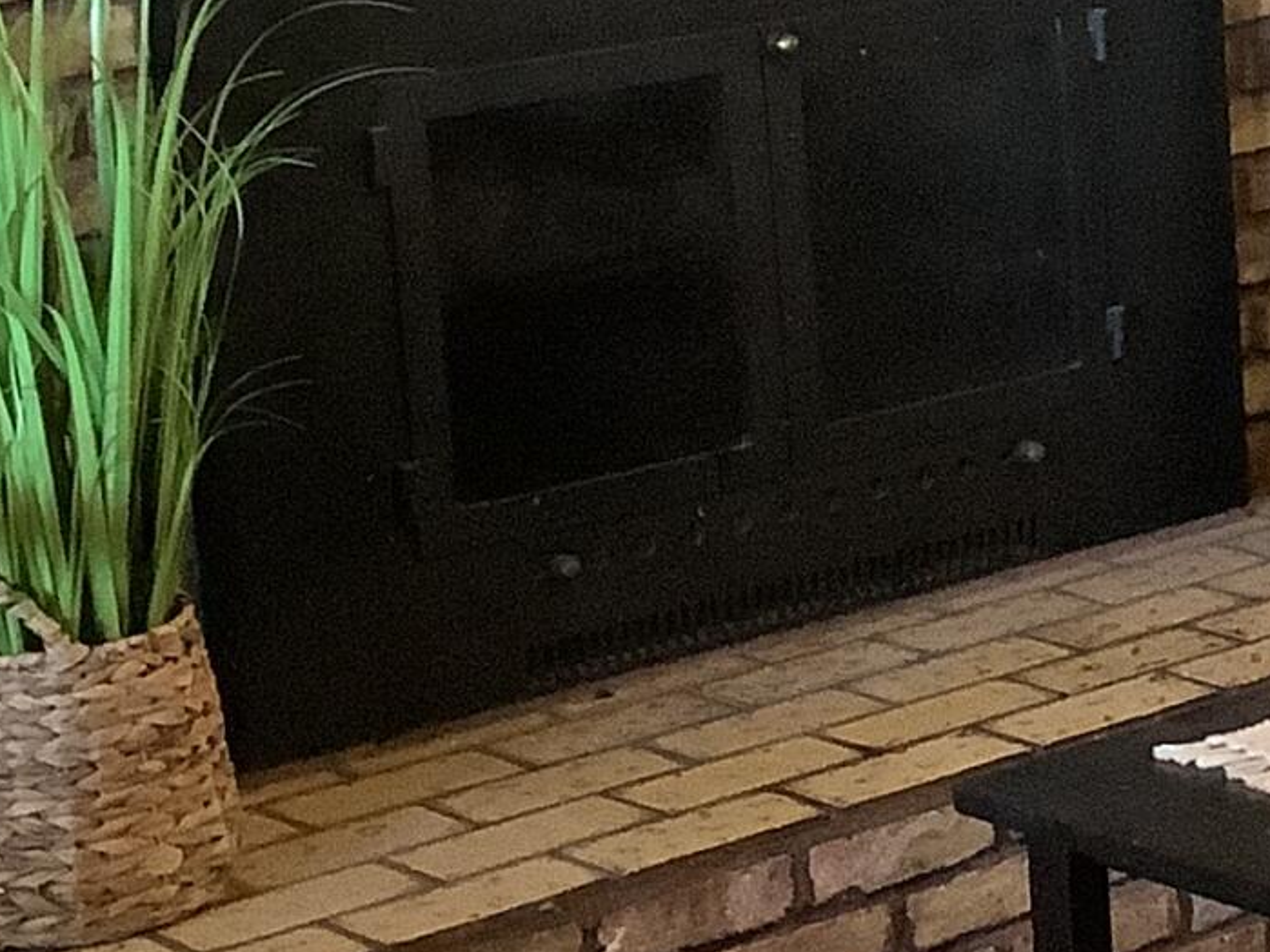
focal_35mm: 133
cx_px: 2000
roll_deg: +1.3
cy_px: 105
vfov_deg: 11.1
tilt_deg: -10.8
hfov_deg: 13.8
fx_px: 4879
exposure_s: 1/40
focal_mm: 3.3
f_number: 2.4
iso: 400
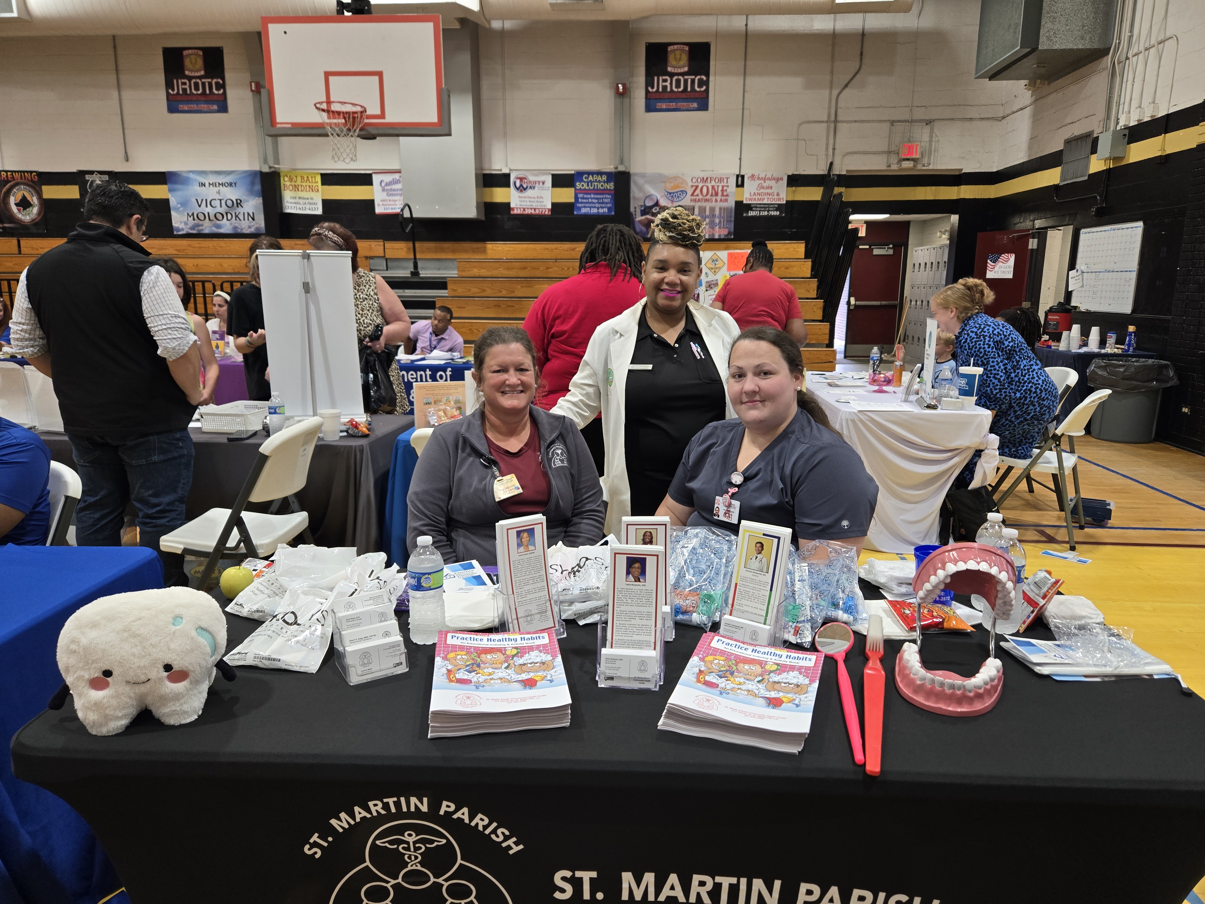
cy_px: 452
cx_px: 602
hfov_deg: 73.9
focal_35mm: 23
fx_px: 801
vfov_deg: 58.9
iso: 100
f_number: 1.8
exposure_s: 1/120
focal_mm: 5.4
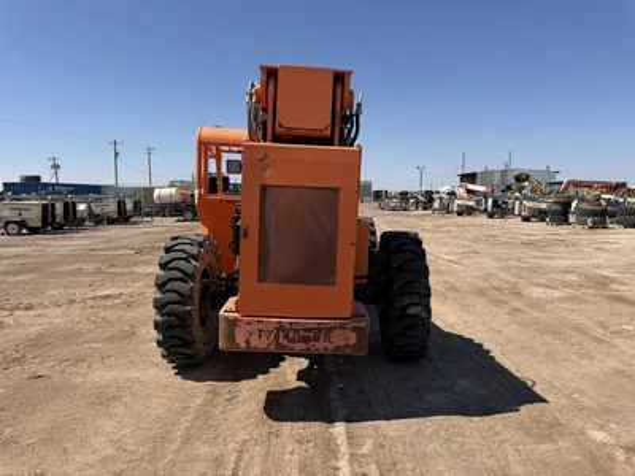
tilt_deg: -2.0
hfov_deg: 71.6
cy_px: 238
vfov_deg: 56.8
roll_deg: -1.5
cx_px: 318
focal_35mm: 24
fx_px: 440
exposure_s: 1/6173
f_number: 1.78
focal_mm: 6.76
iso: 80
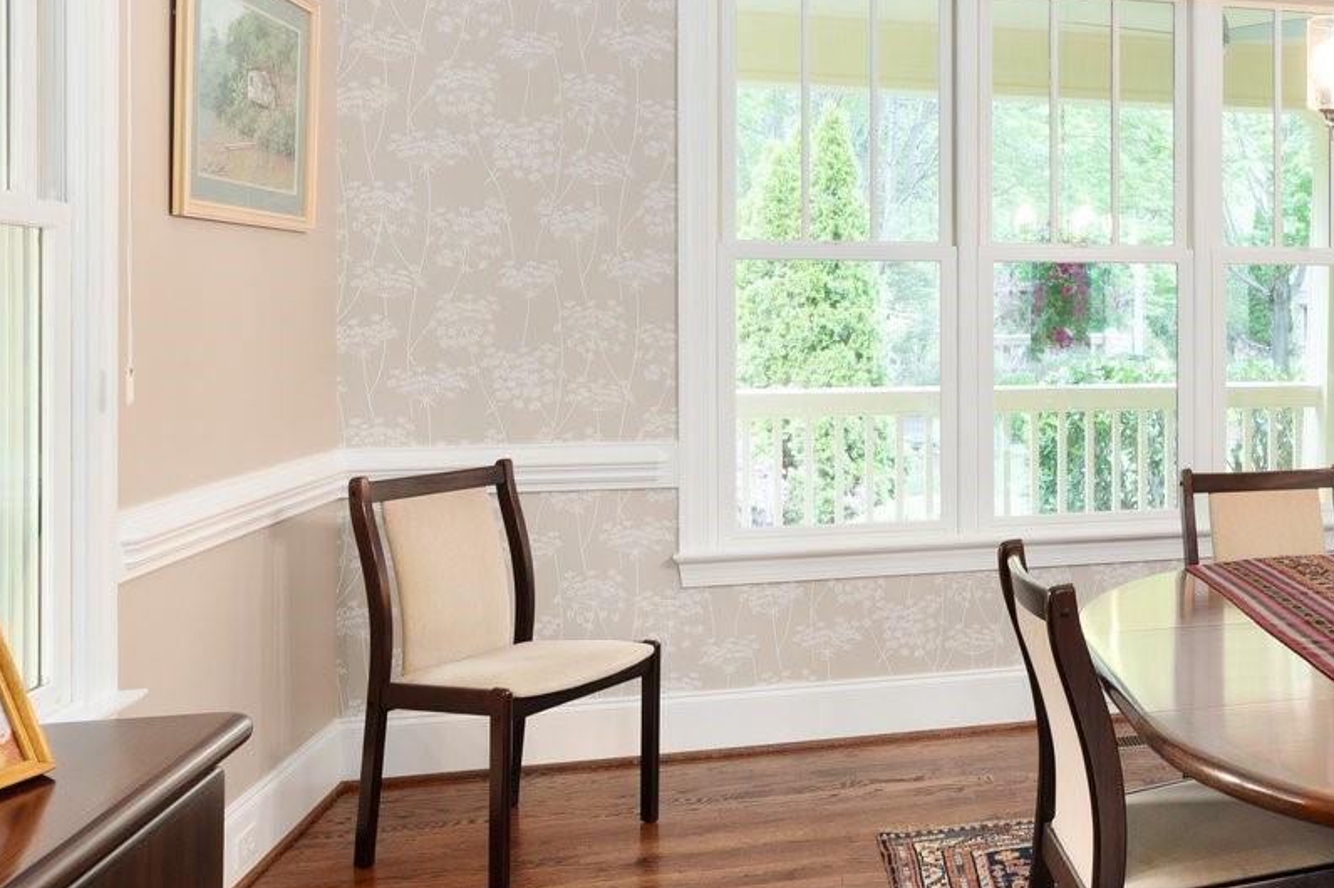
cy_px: 302
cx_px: 1262
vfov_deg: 36.5
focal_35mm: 36
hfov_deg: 46.5
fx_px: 1333
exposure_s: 1/5
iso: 200
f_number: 8
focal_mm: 14
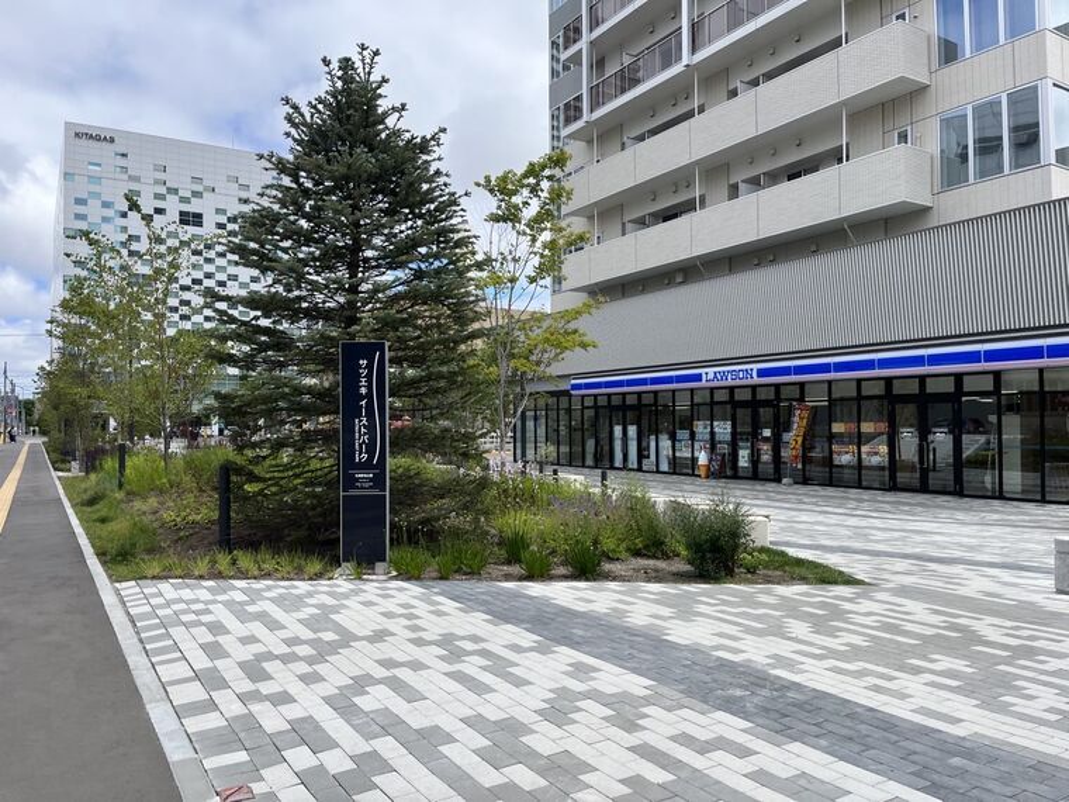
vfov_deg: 53.1
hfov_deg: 67.3
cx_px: 534
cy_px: 401
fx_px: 803
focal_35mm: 26
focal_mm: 5.1
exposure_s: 1/2967
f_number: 1.6
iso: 50
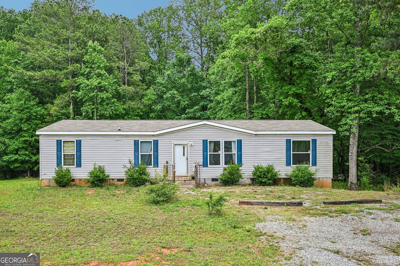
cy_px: 133
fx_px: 333
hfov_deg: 61.9
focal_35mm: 30
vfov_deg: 43.6
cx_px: 200
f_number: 8
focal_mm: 30
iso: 100
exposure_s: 1/80
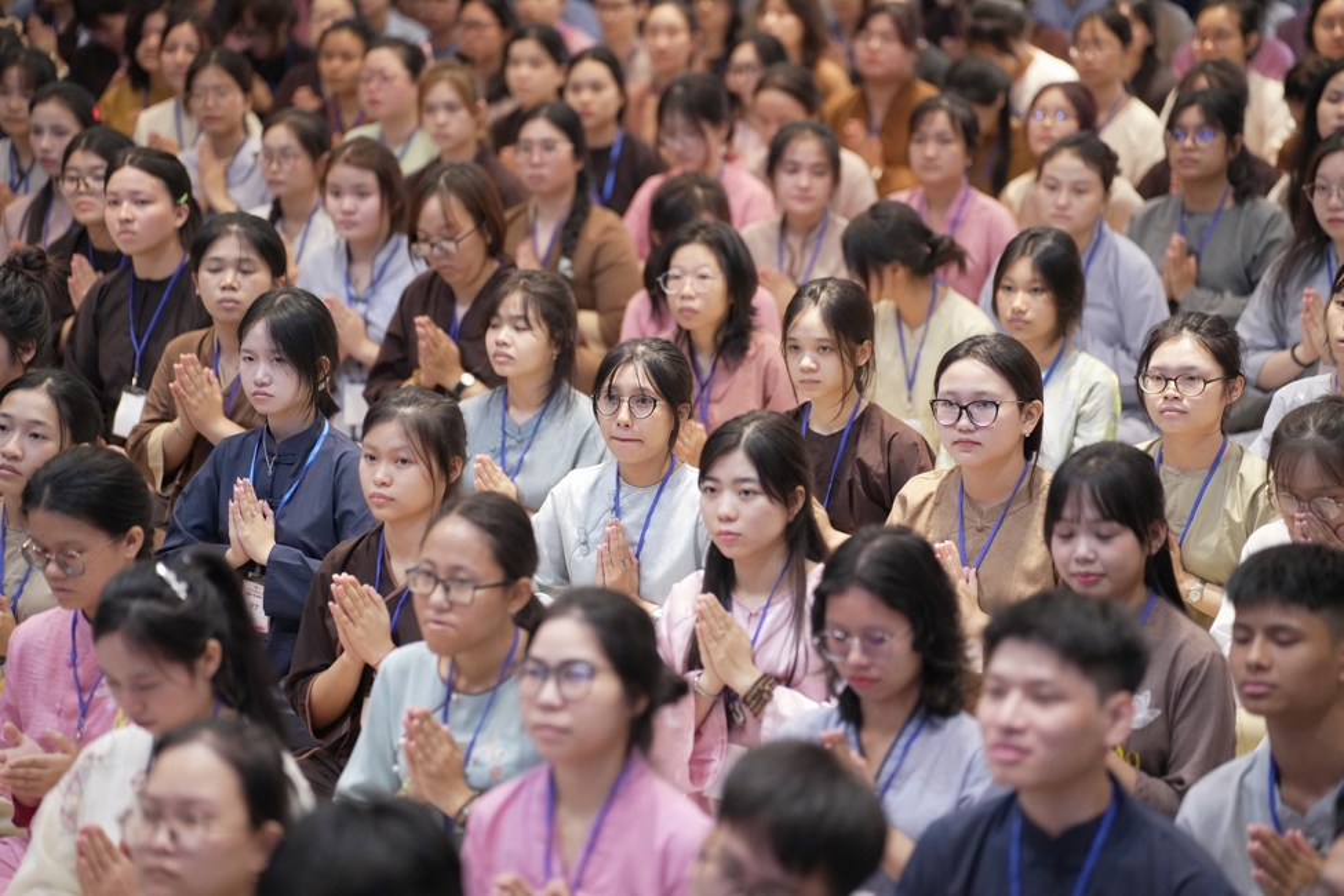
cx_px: 672
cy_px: 448
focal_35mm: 150
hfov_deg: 13.7
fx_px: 5600
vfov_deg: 9.1
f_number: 2.8
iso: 4000
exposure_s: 1/200
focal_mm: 150
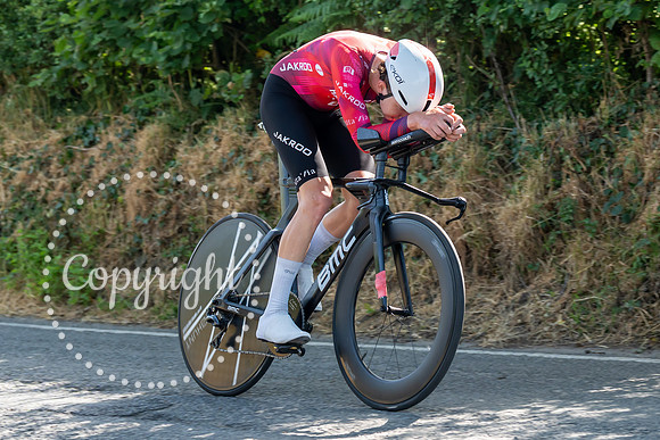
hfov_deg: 14.5
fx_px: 2584
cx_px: 413
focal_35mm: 141
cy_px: 195
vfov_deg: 9.7
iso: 400
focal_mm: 70
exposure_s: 1/800
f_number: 3.5
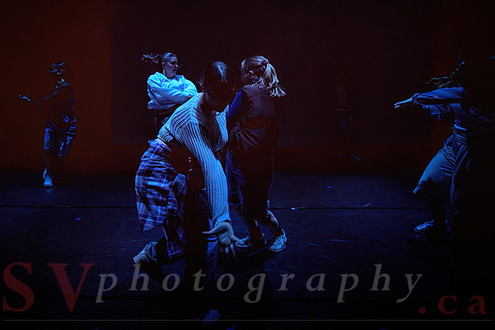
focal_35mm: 26
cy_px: 151
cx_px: 226
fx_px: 359
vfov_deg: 49.4
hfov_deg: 69.1
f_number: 2.8
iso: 5000
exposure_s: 1/300
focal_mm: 24
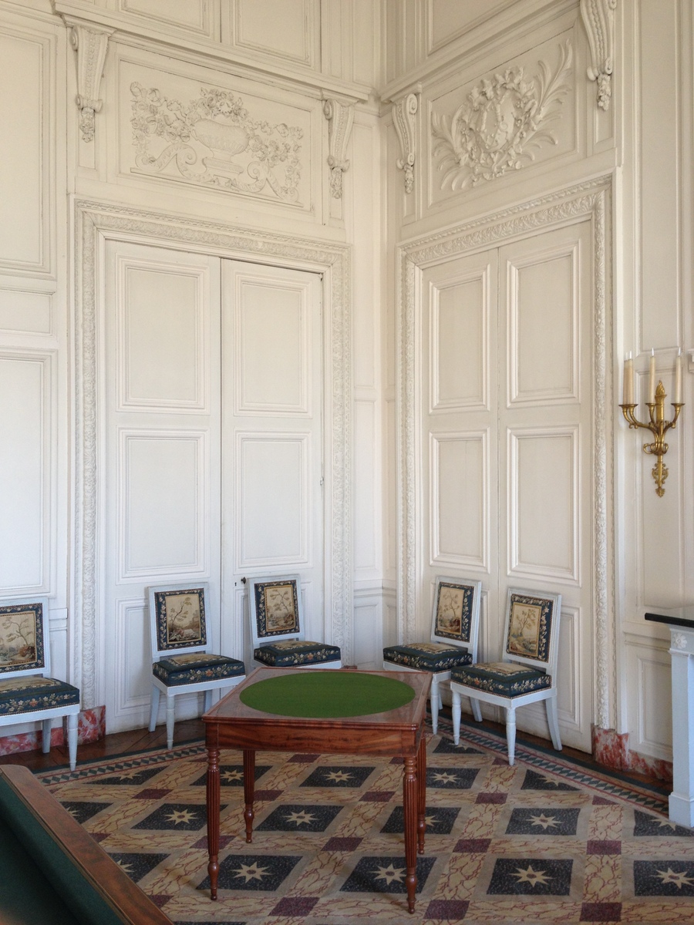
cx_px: 347
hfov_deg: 40.7
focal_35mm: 35
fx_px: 936
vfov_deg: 52.6
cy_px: 462
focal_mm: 4.28
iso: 64
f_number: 2.4
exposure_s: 1/20
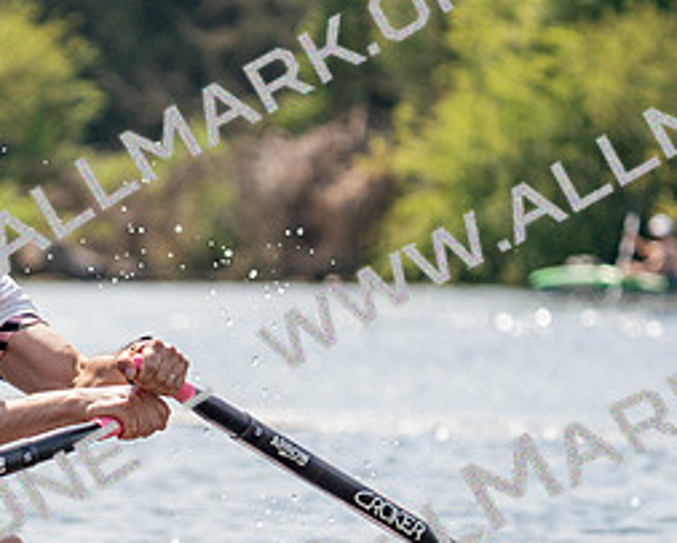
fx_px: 8626
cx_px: 62
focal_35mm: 430
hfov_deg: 4.5
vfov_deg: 3.6
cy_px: 413
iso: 200
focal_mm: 200
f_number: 5.6
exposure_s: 1/1600
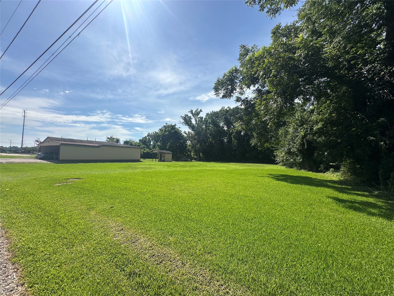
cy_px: 148
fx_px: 159
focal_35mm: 14
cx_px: 197
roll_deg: -1.5
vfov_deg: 85.7
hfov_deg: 102.1
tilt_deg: +3.3
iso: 50
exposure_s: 1/3401
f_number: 2.2
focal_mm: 2.22
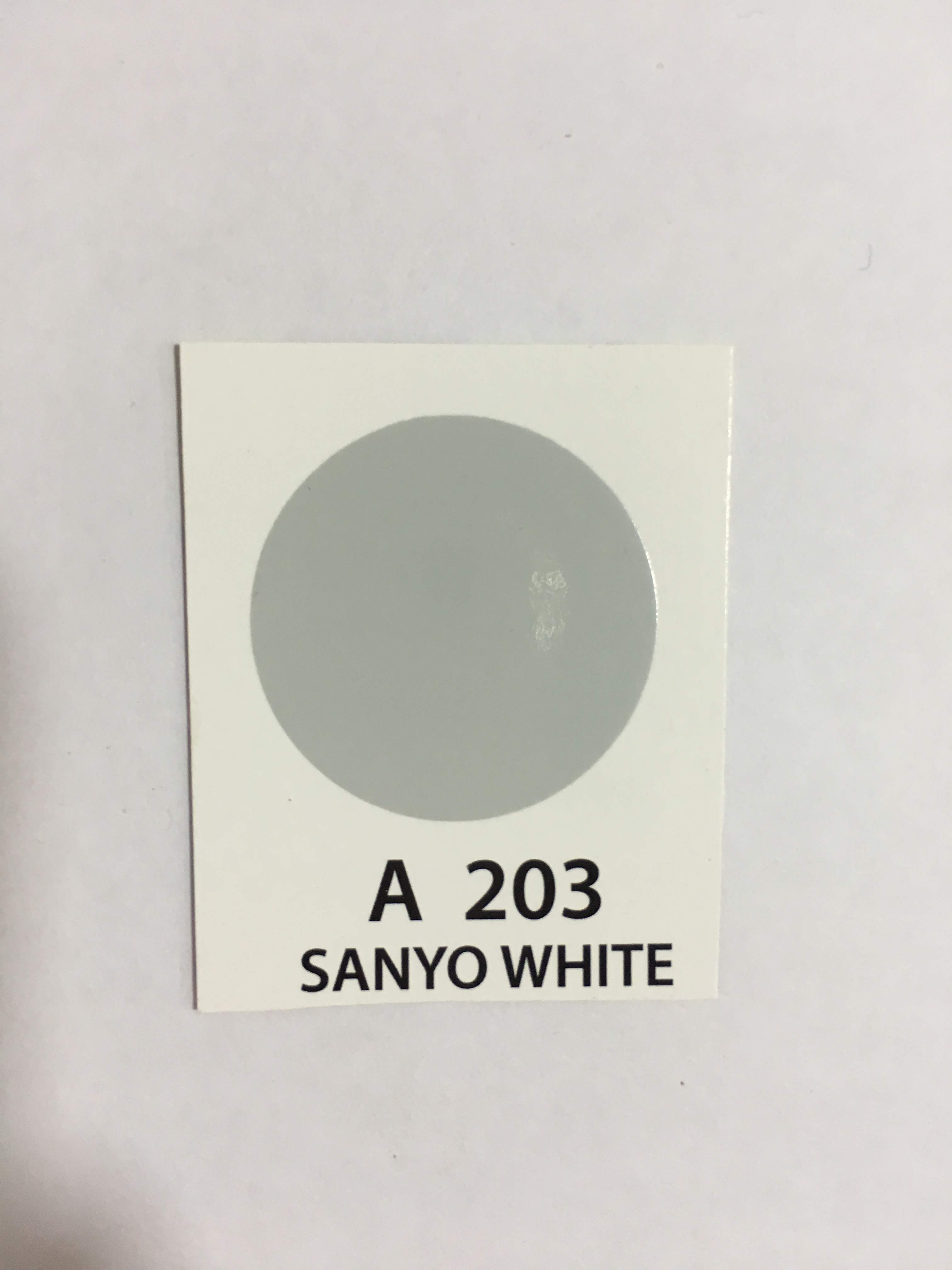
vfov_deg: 61.7
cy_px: 635
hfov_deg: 48.2
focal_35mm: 29
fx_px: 1063
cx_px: 476
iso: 80
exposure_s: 1/33
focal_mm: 4.15
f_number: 2.2
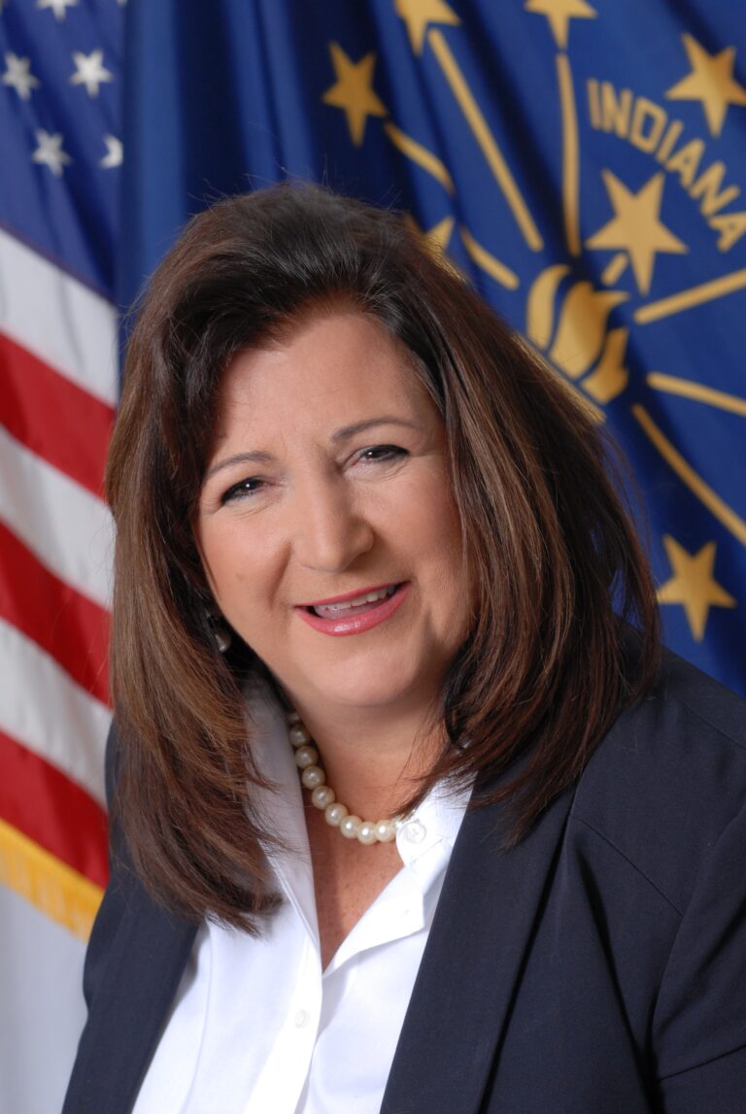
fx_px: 3951
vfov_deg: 16.1
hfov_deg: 10.8
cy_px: 557
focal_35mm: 128
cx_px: 373
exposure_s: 1/60
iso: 250
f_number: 5.6
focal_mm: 85
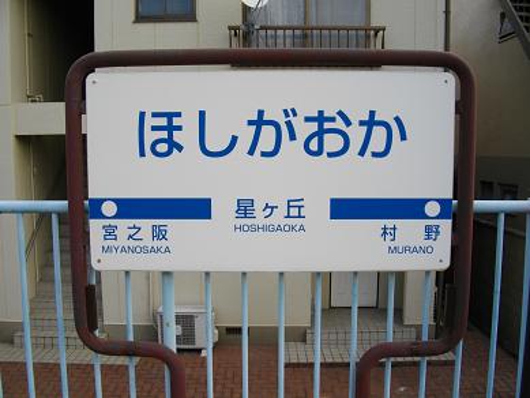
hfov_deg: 56.8
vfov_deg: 44.2
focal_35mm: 32
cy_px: 199
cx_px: 265
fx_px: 490
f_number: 5.5
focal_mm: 5.7
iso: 100
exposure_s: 1/160
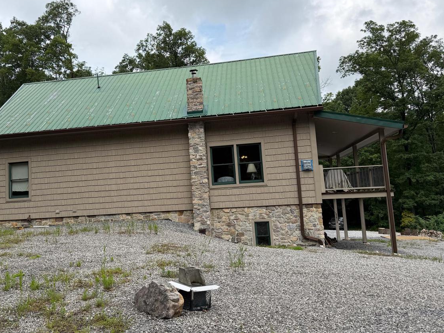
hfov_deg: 58.0
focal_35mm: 31
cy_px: 152
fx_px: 398
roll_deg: +2.9
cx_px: 183
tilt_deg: +6.1
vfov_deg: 45.4
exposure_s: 1/3953
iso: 100
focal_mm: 6.76
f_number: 1.78
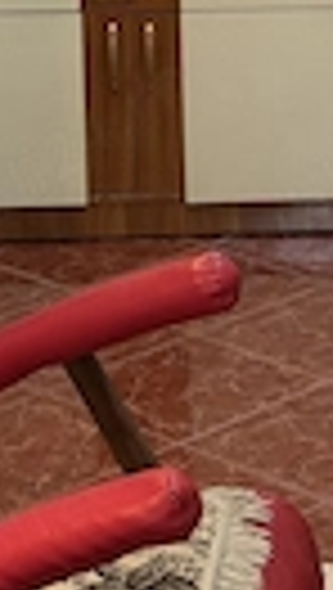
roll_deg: +0.4
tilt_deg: -10.4
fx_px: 2504
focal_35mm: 160
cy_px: -99
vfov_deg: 13.1
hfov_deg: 7.5
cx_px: 518
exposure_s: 1/50
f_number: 1.78
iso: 200
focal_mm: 6.76
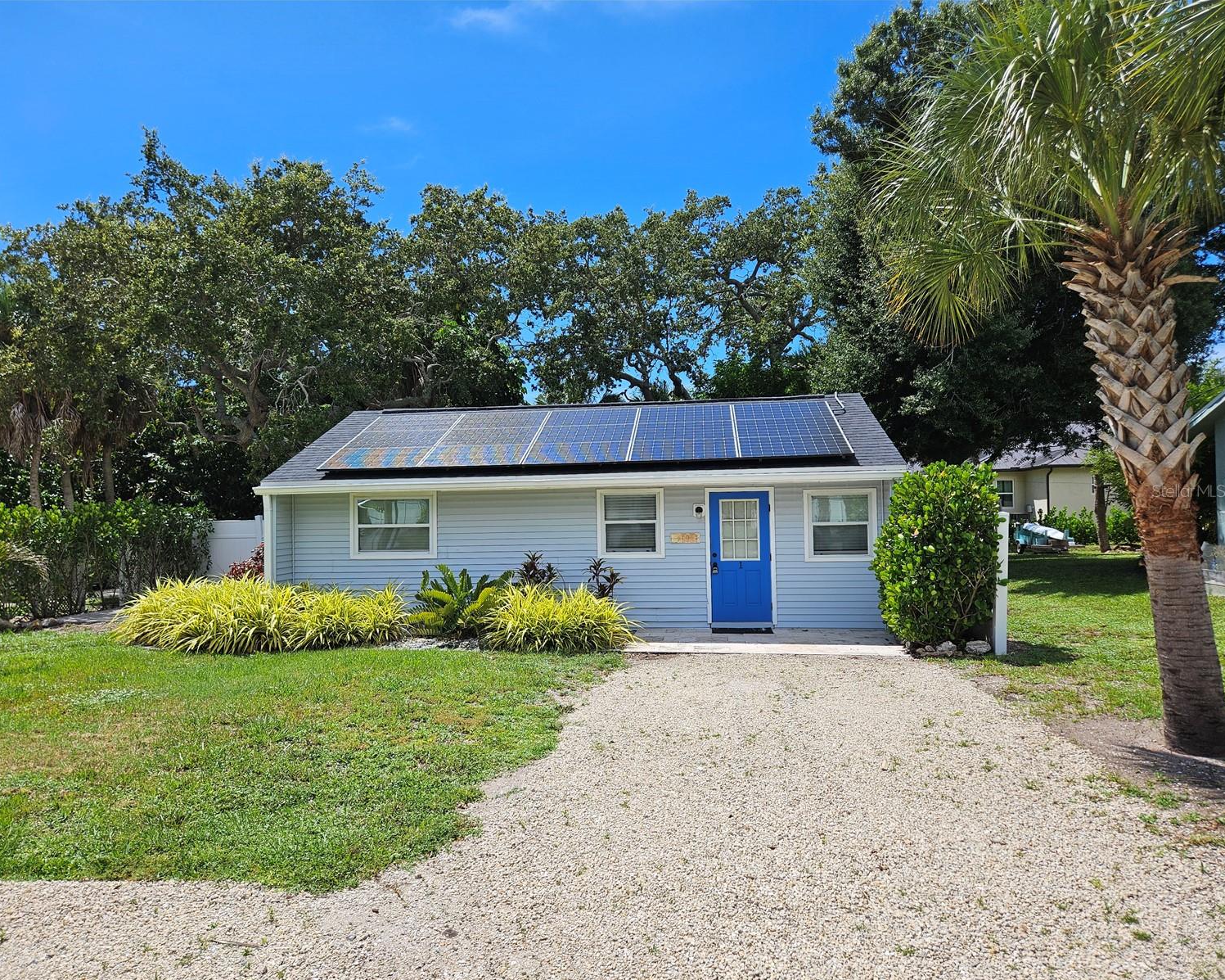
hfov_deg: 70.2
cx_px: 574
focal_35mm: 24
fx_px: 870
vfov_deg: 58.8
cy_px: 490
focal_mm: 5.4
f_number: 1.8
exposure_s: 1/1983
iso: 25
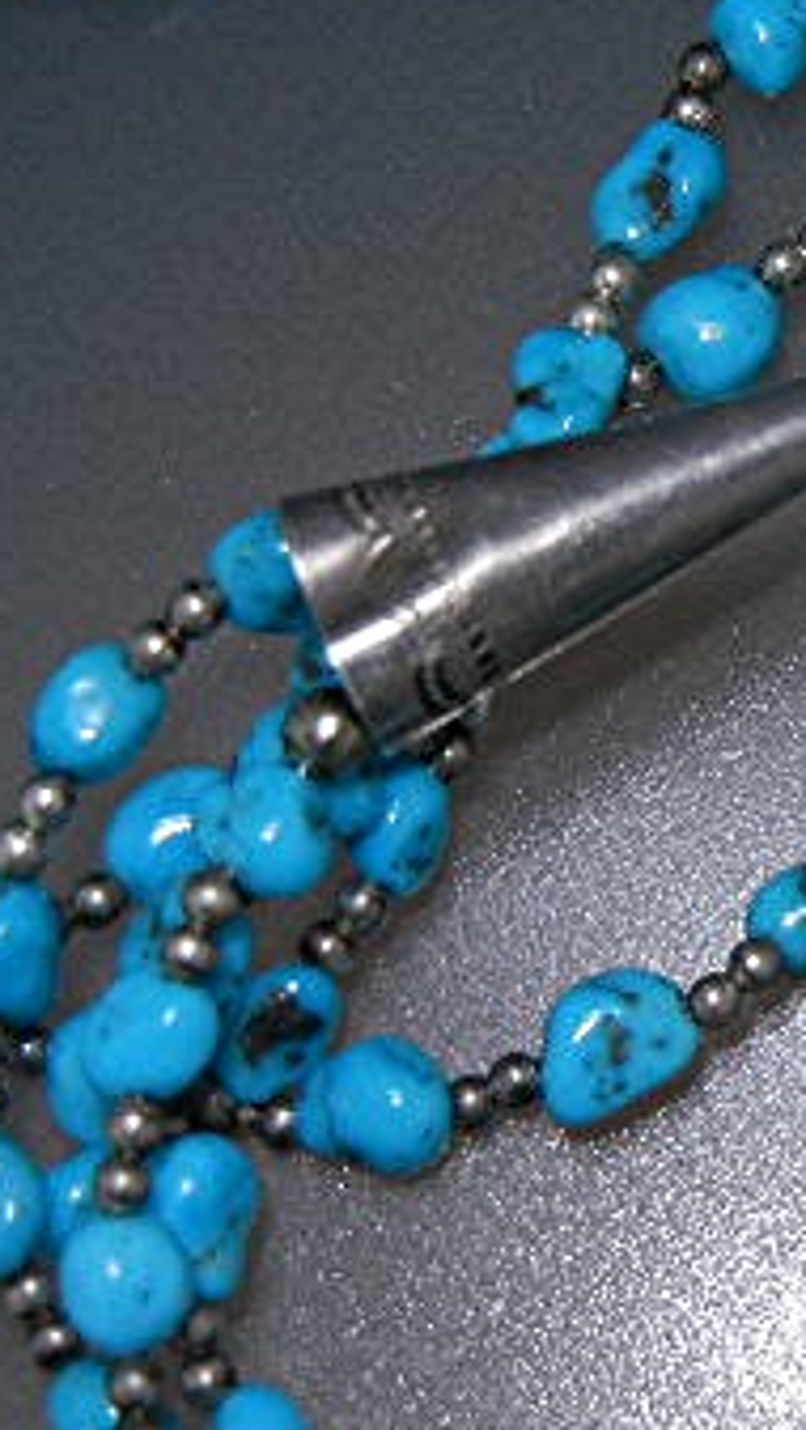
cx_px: 1099
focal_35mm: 93
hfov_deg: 12.6
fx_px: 3527
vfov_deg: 22.9
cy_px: 620
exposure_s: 1/30
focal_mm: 8.1
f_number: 7.6
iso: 303
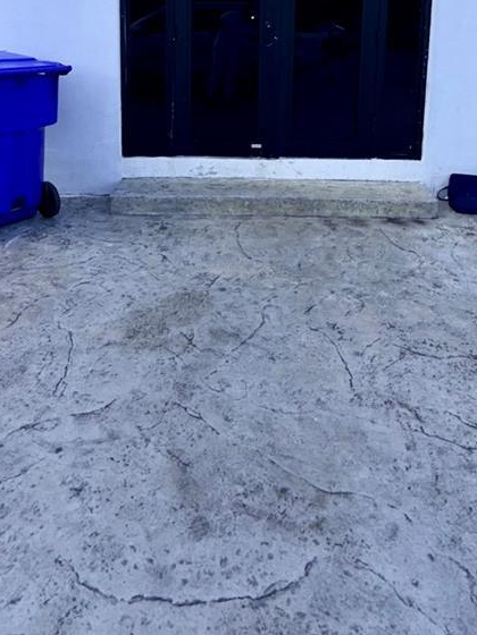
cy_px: 101
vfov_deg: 54.5
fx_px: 551
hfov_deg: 46.7
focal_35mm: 30
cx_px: 269
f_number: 2.2
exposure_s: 1/502
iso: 25
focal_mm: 2.22
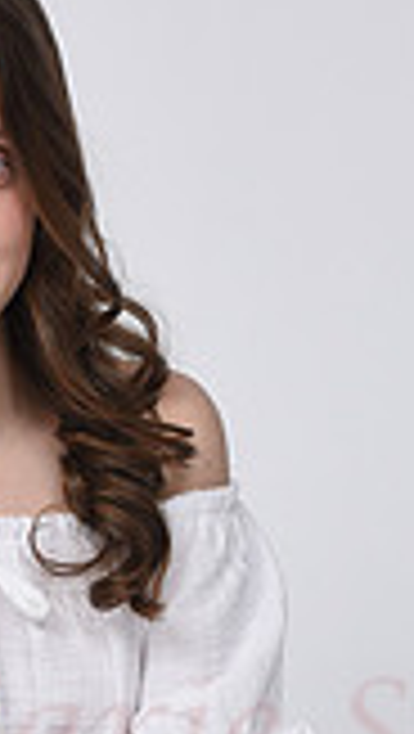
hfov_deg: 6.5
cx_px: -25
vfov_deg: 11.4
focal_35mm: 186
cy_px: 752
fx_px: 3621
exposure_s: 1/125
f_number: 9
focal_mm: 50
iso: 160
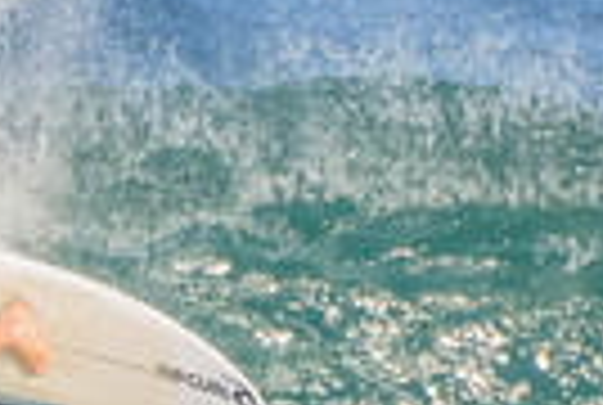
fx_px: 69919
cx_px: 61
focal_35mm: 4165
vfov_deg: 0.3
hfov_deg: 0.5
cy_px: 615
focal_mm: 900
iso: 2200
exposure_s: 1/3200
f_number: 11
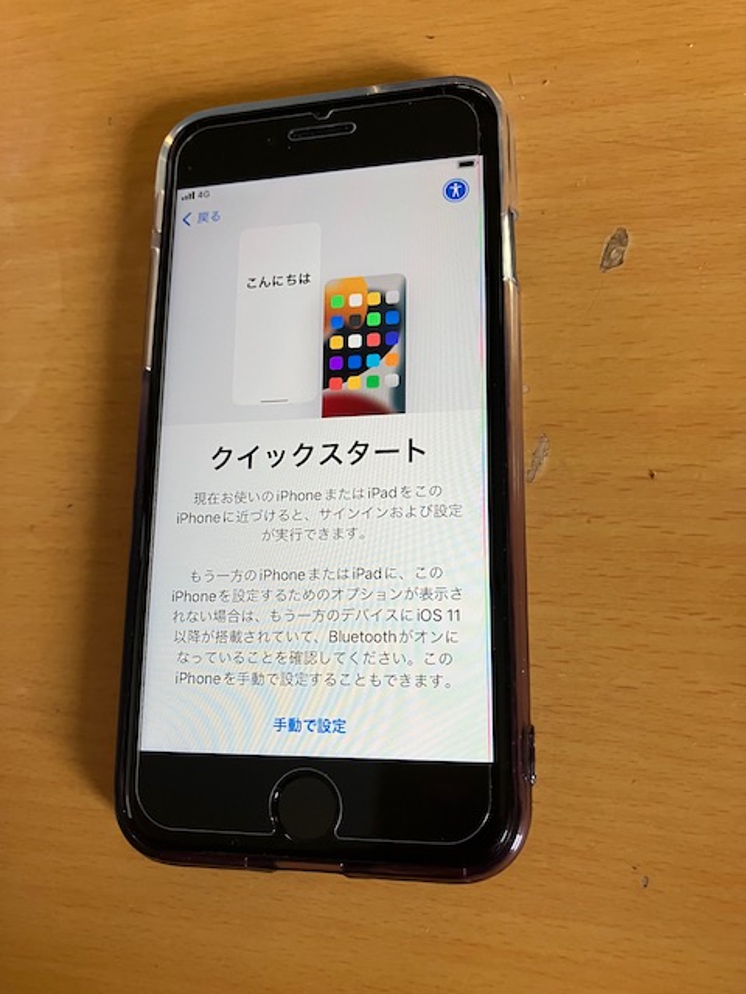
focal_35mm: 28
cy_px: 497
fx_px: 805
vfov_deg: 63.4
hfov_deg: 49.7
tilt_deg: -73.0
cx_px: 373
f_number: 1.8
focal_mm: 3.99
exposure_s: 1/60
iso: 125
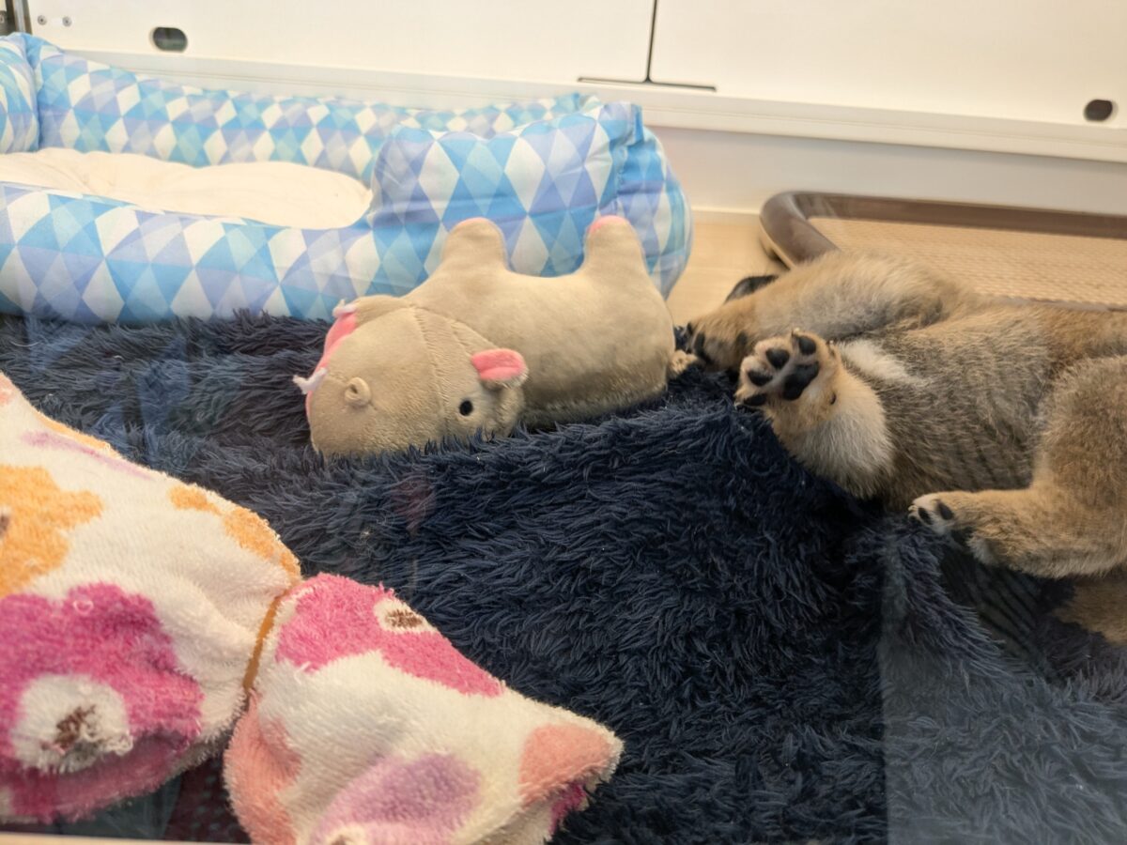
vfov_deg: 51.4
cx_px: 564
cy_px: 422
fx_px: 879
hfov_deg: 65.3
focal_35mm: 27
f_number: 1.73
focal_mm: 4.38
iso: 75
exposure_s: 1/99.9
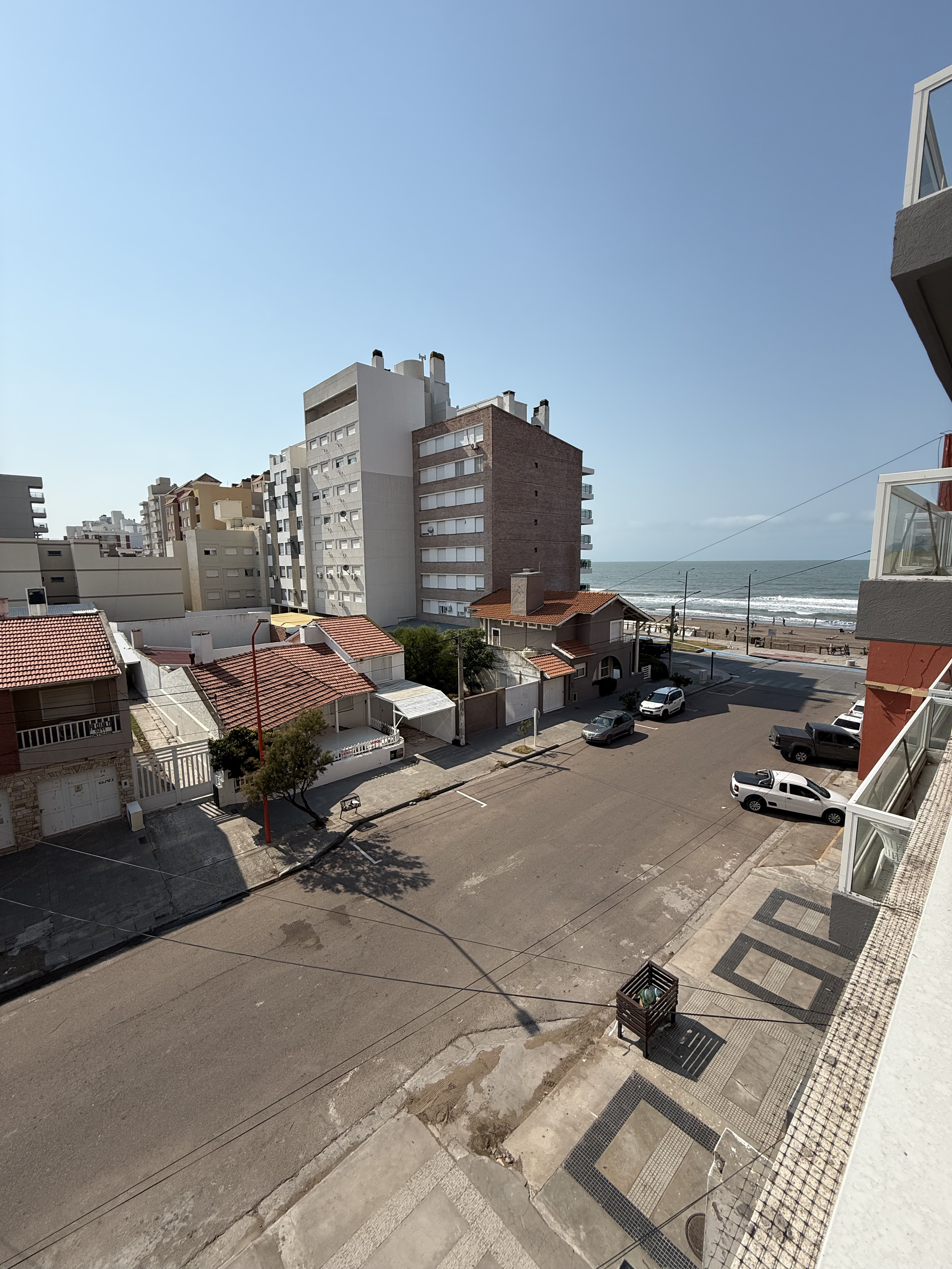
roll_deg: +0.0
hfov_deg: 85.7
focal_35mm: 14
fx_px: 513
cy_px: 634
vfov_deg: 102.1
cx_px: 476
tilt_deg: -7.4
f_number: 2.2
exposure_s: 1/3125
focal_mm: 2.22
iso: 50
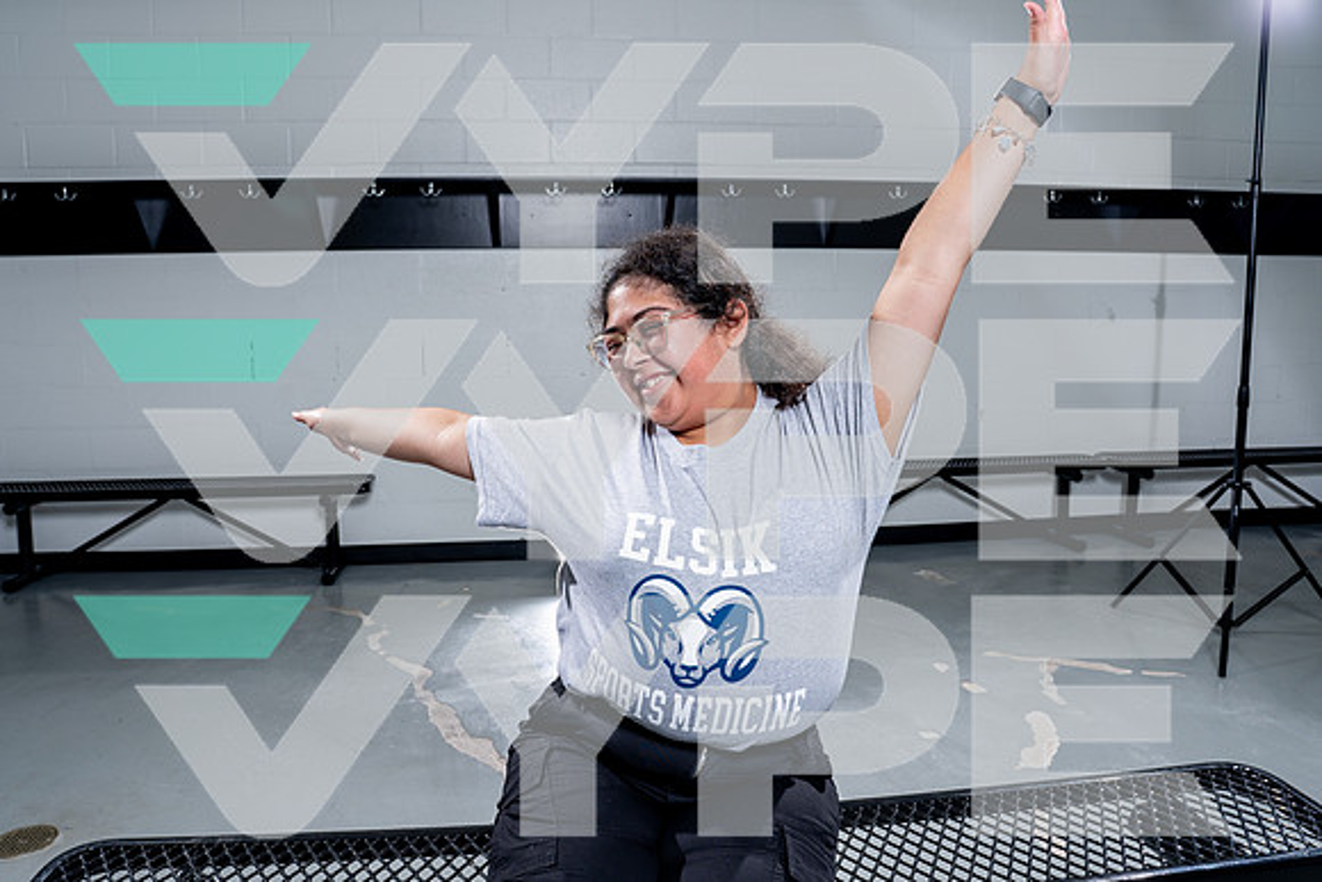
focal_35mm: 28
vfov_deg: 47.0
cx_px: 661
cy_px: 441
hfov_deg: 66.1
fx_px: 1015
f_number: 7.1
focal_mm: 26
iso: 100
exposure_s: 1/250
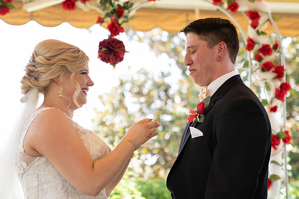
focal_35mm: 84
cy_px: 81
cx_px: 177
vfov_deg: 16.3
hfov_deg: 24.1
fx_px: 698
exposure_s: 1/250
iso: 200
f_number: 2.8
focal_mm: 70
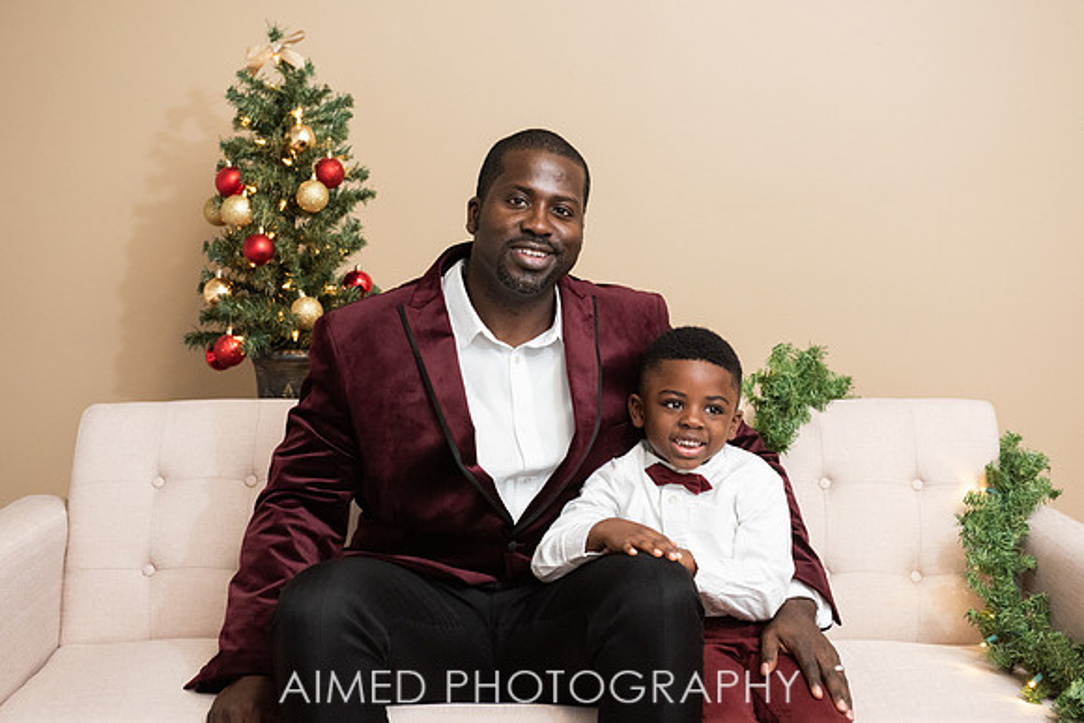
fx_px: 1969
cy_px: 362
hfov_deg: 30.8
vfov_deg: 20.8
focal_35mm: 65
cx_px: 559
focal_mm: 62
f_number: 4
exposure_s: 1/200
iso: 1600
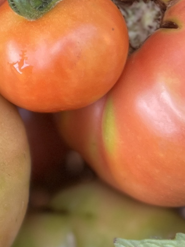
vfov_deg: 14.6
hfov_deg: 10.4
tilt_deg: -70.7
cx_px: -145
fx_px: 963
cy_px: 168
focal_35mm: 135
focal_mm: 5.1
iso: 32
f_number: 1.6
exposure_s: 1/128
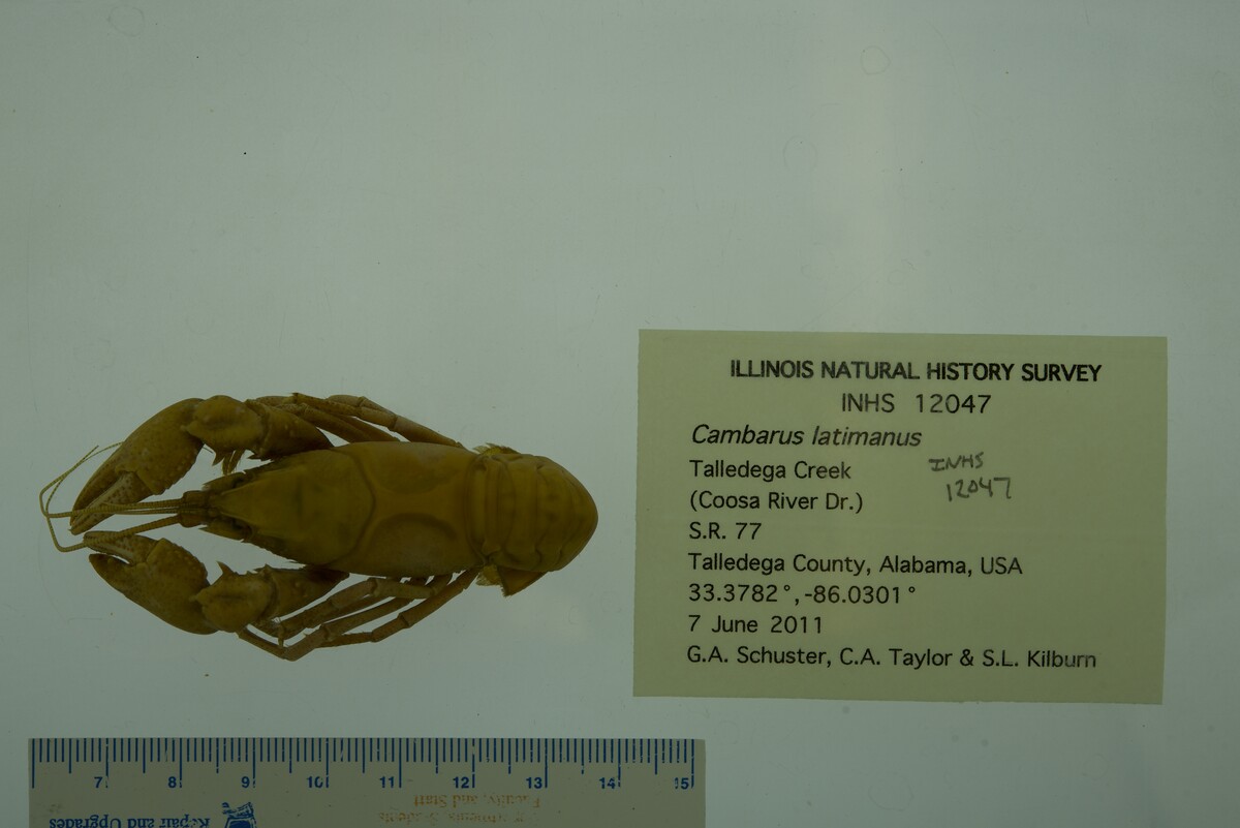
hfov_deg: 33.4
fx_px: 2067
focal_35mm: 60
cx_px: 620
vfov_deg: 22.6
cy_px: 414
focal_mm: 60
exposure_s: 1/160
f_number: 10
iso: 100
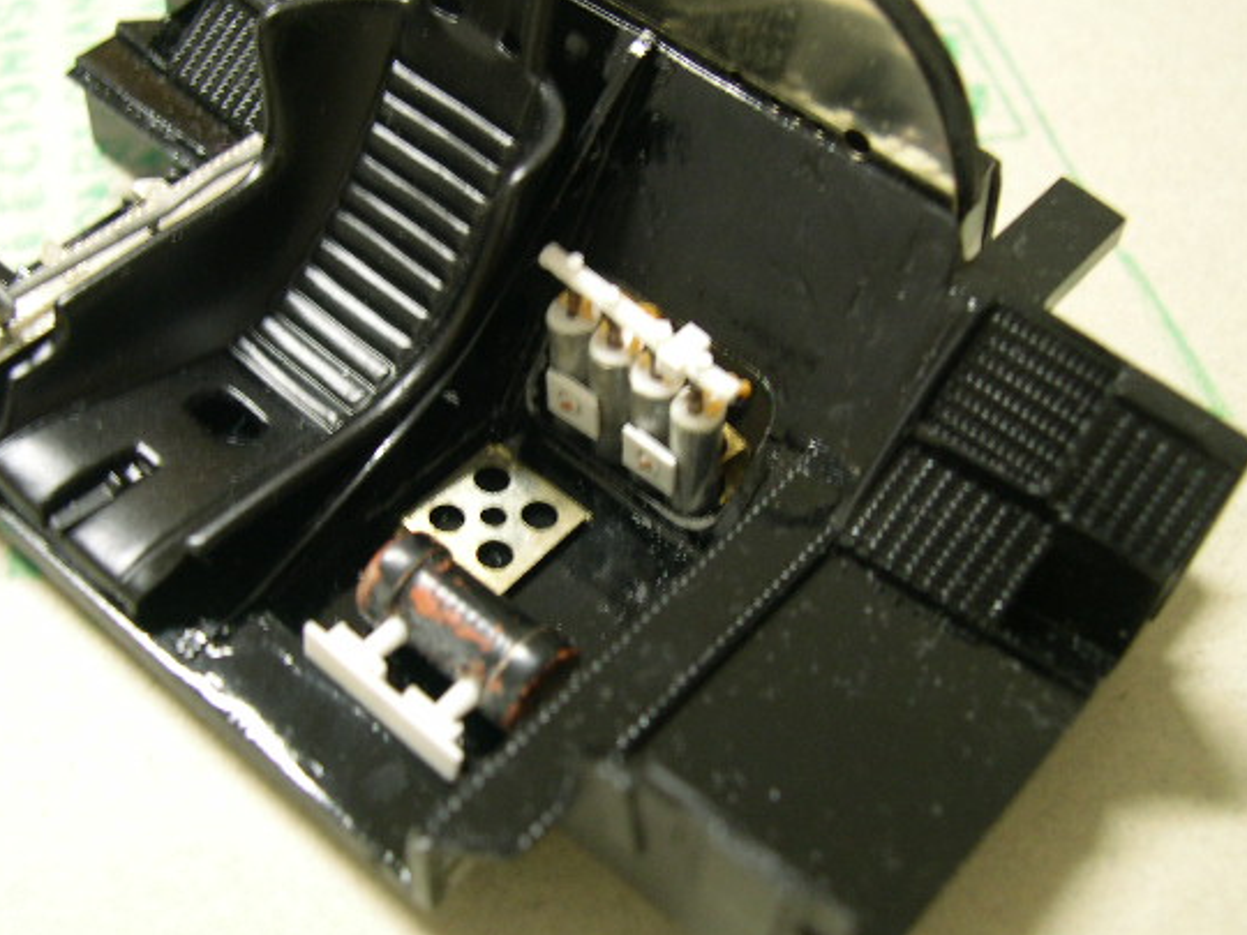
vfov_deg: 32.2
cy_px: 485
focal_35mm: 45
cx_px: 559
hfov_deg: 42.0
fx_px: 1621
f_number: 2.8
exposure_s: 1/1.9
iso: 100
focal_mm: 8
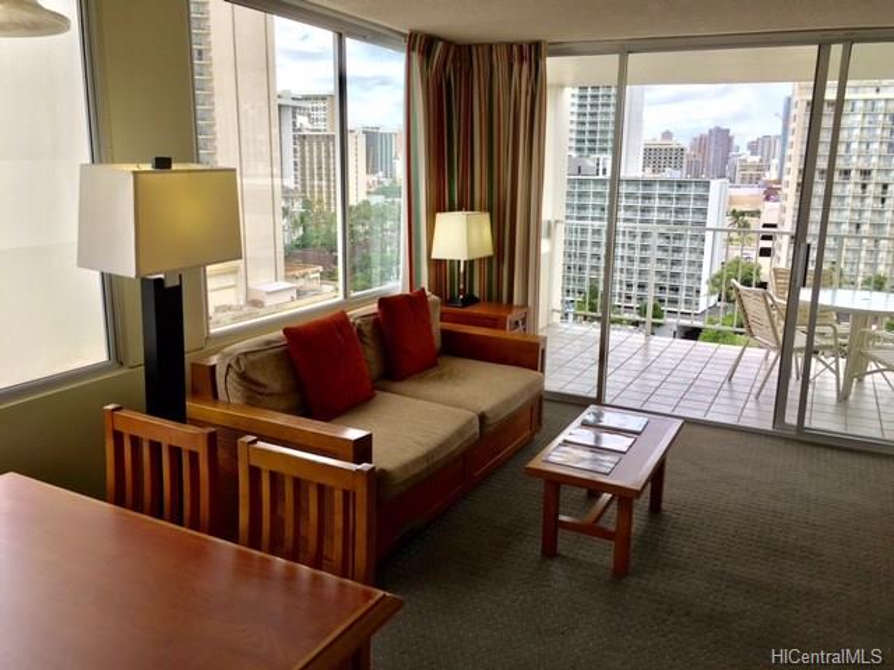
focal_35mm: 29
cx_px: 447
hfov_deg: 61.7
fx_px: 749
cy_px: 335
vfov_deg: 48.2
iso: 25
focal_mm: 4.15
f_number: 2.2
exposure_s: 1/324
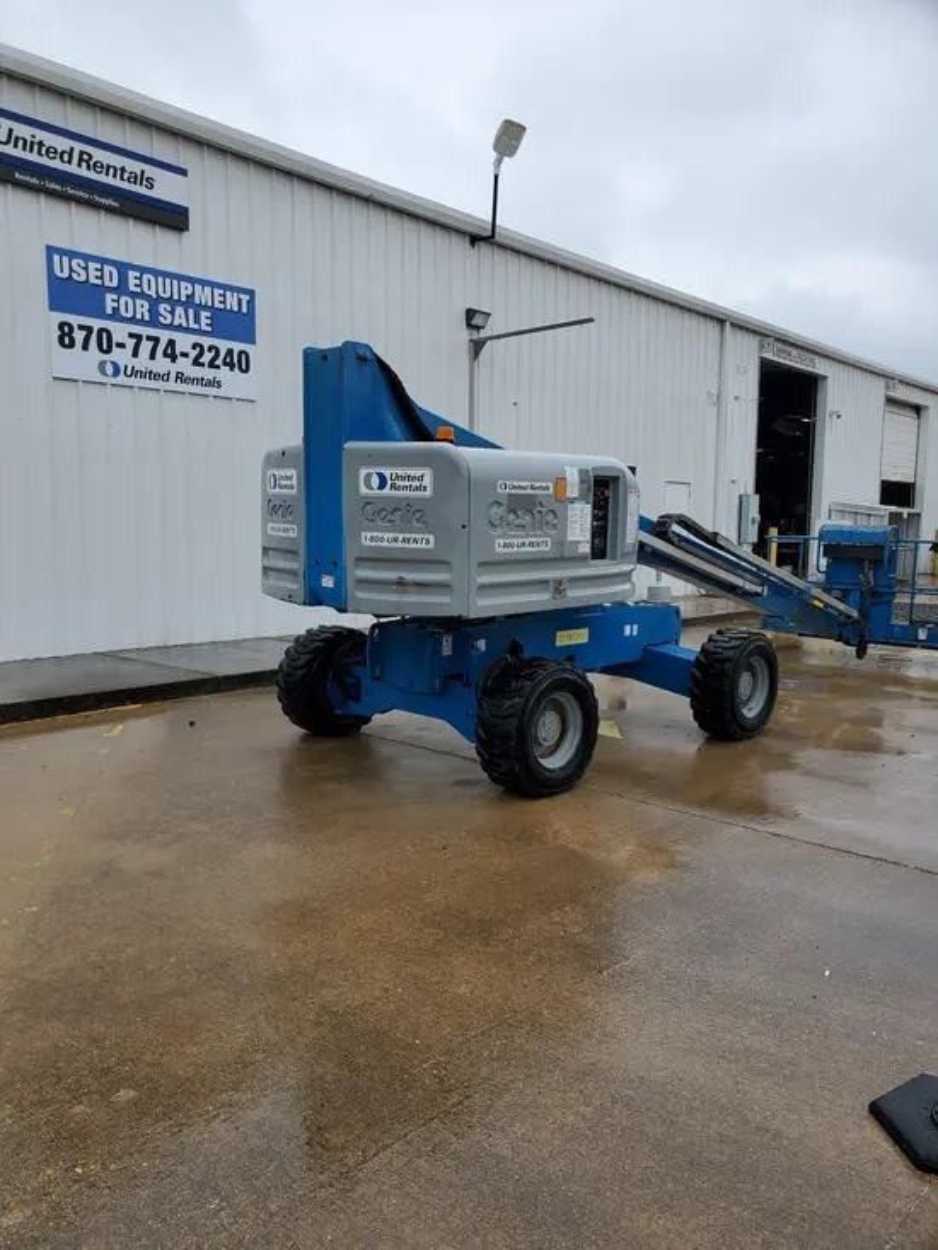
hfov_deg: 53.1
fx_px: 939
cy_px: 625
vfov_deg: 67.3
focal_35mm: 26
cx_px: 469
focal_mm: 4.3
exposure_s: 1/1096
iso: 50
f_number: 2.4
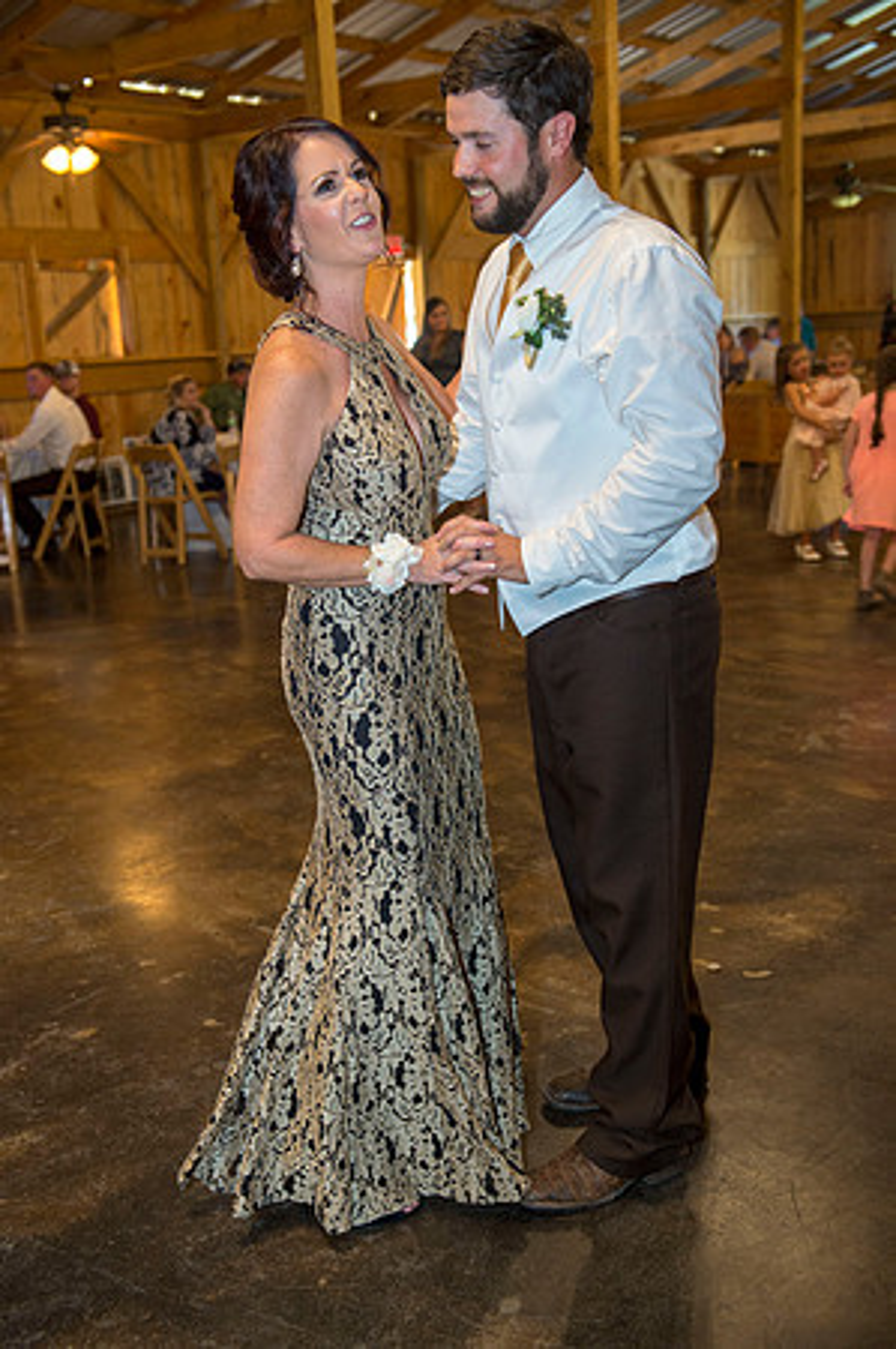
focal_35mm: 42
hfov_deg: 31.8
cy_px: 674
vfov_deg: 46.4
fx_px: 1572
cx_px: 448
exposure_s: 1/125
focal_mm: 42
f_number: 4
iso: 1600
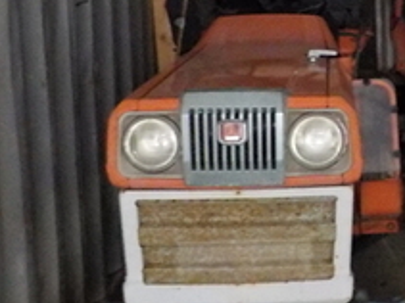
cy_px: 27
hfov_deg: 20.5
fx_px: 1064
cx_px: 449
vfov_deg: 16.0
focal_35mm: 91
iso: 800
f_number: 3.3
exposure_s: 1/5
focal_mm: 4.1
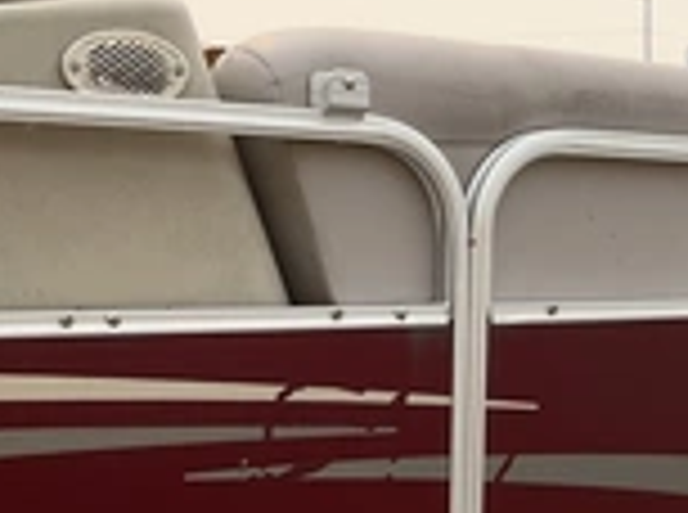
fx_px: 1507
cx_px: 598
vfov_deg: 18.9
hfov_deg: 25.1
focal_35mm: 76
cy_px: 495
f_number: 1.8
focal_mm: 3
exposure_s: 1/1144
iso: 25
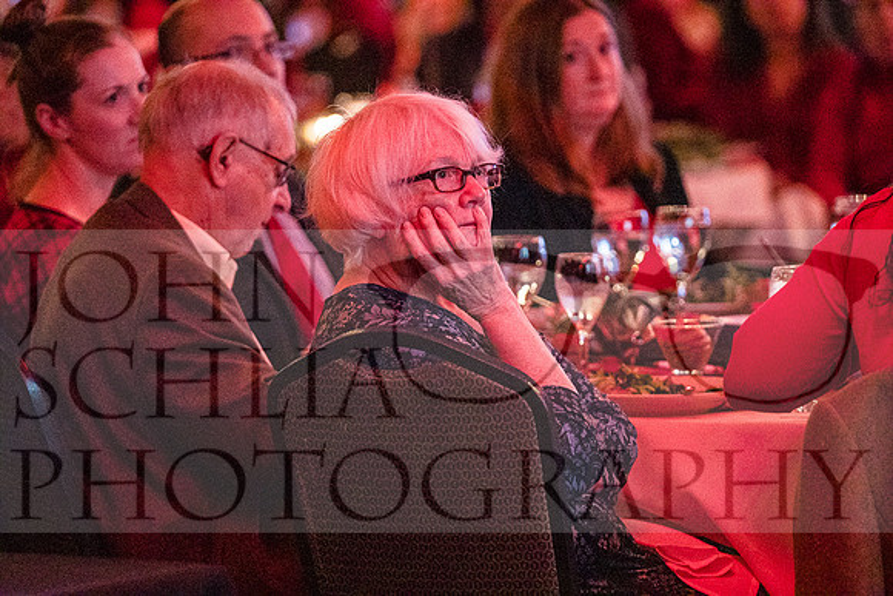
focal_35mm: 231
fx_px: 5731
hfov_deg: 8.9
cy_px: 298
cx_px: 446
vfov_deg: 6.0
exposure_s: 1/80
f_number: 2.8
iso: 6400
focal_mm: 154
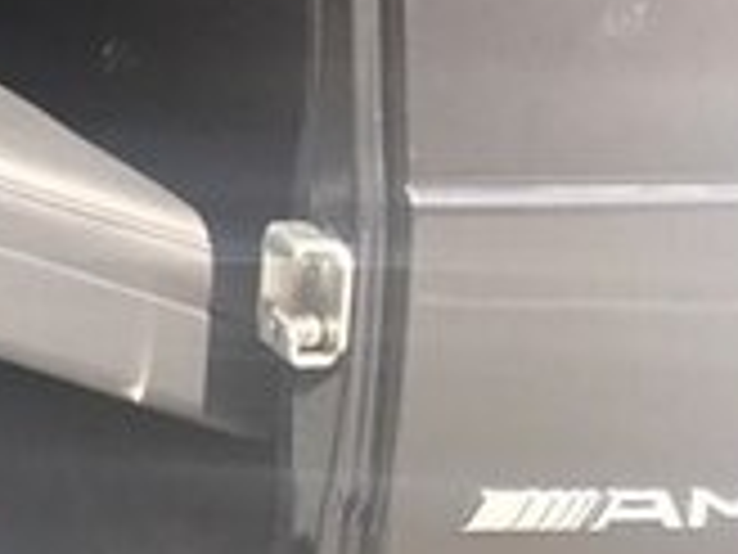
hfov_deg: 14.5
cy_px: -38
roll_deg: +0.2
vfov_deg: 12.9
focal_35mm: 113
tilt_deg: -9.7
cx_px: -734
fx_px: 2409
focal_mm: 3.99
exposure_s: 1/383
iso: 20
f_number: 1.8
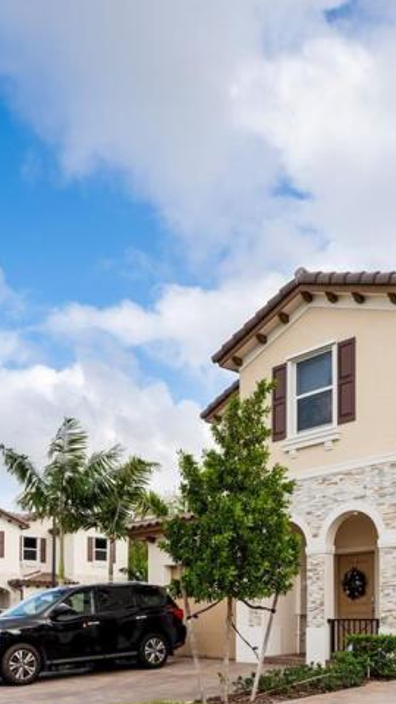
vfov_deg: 58.0
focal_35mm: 33
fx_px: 616
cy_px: 475
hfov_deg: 35.6
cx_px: 201
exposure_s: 1/125
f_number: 8
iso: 100
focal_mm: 14
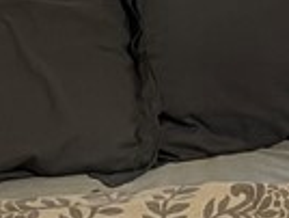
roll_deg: +0.0
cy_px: -179
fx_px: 1656
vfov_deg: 7.3
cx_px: 513
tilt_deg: -9.9
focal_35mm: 198
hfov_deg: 9.5
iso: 160
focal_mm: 4.25
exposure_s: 1/60
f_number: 1.8
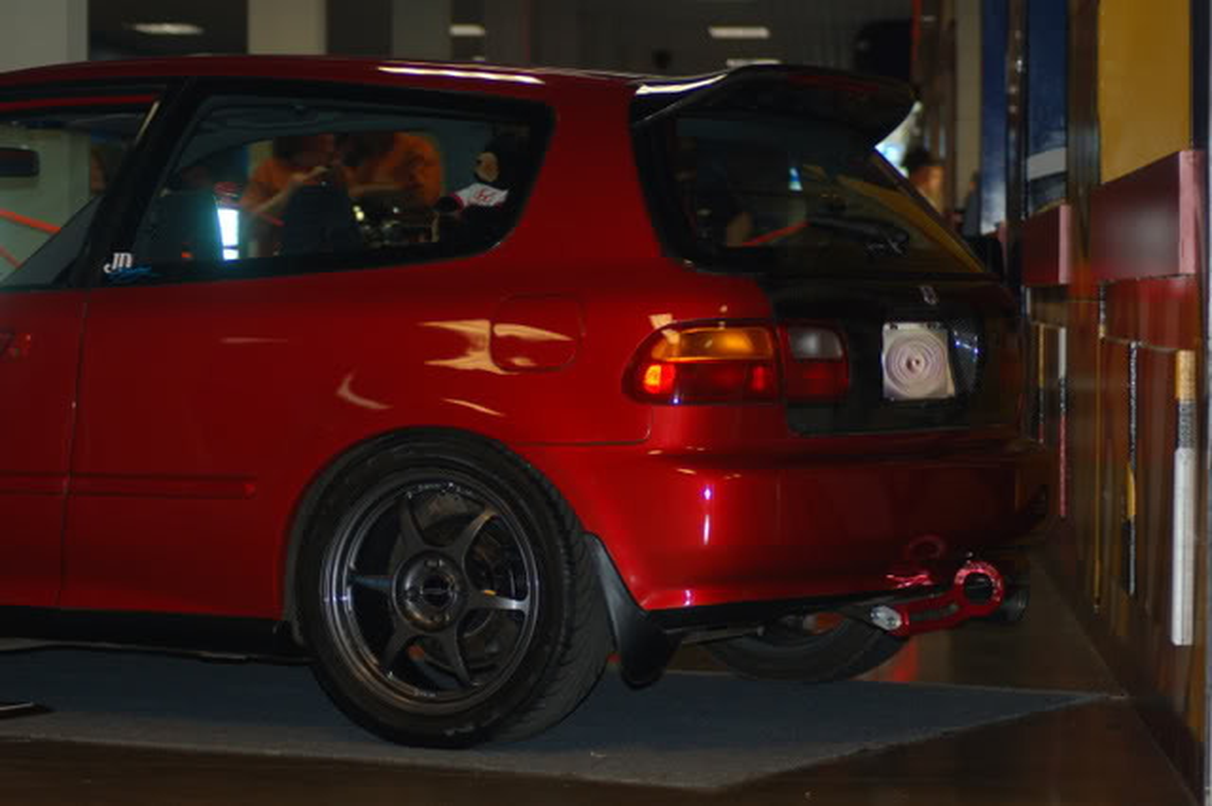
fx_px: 3937
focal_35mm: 117
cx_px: 606
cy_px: 403
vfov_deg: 11.7
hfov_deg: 17.5
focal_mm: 78
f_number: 4.2
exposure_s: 1/60
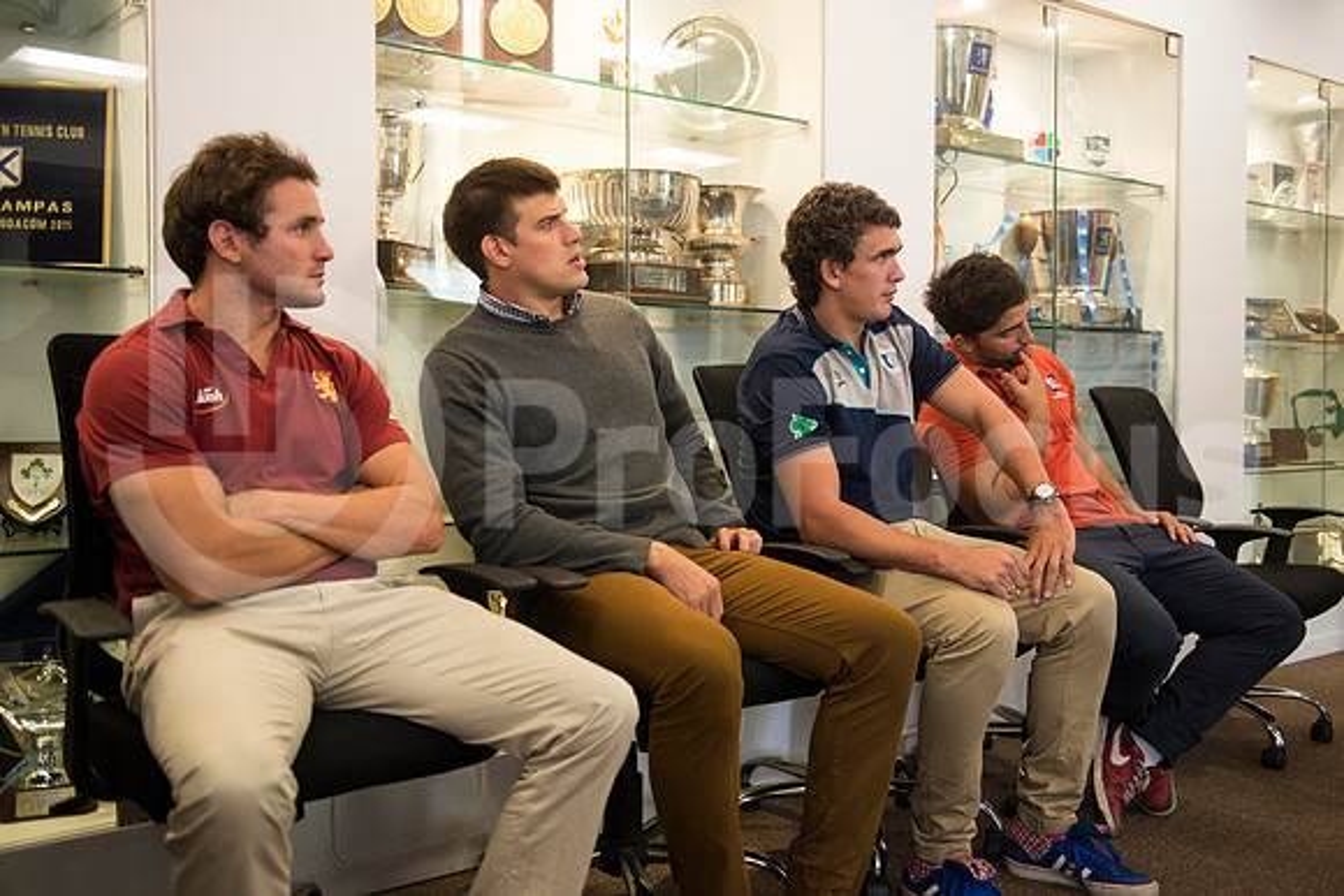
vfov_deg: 37.9
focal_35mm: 35
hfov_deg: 54.4
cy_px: 448
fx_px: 1307
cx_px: 672
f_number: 2.8
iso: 2200
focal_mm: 35
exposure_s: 1/160
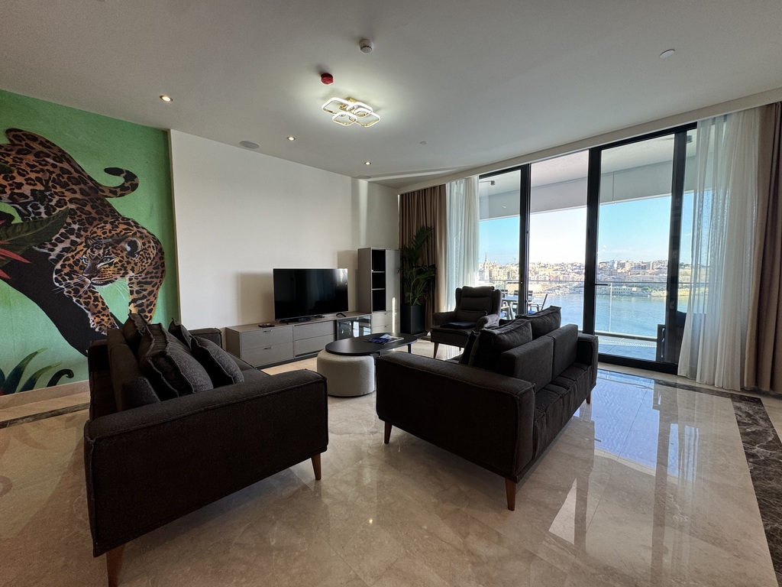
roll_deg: +0.0
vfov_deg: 85.7
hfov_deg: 102.1
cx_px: 391
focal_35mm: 14
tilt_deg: -3.8
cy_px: 294
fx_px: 316
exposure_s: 1/100
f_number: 2.2
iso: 64
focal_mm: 2.22
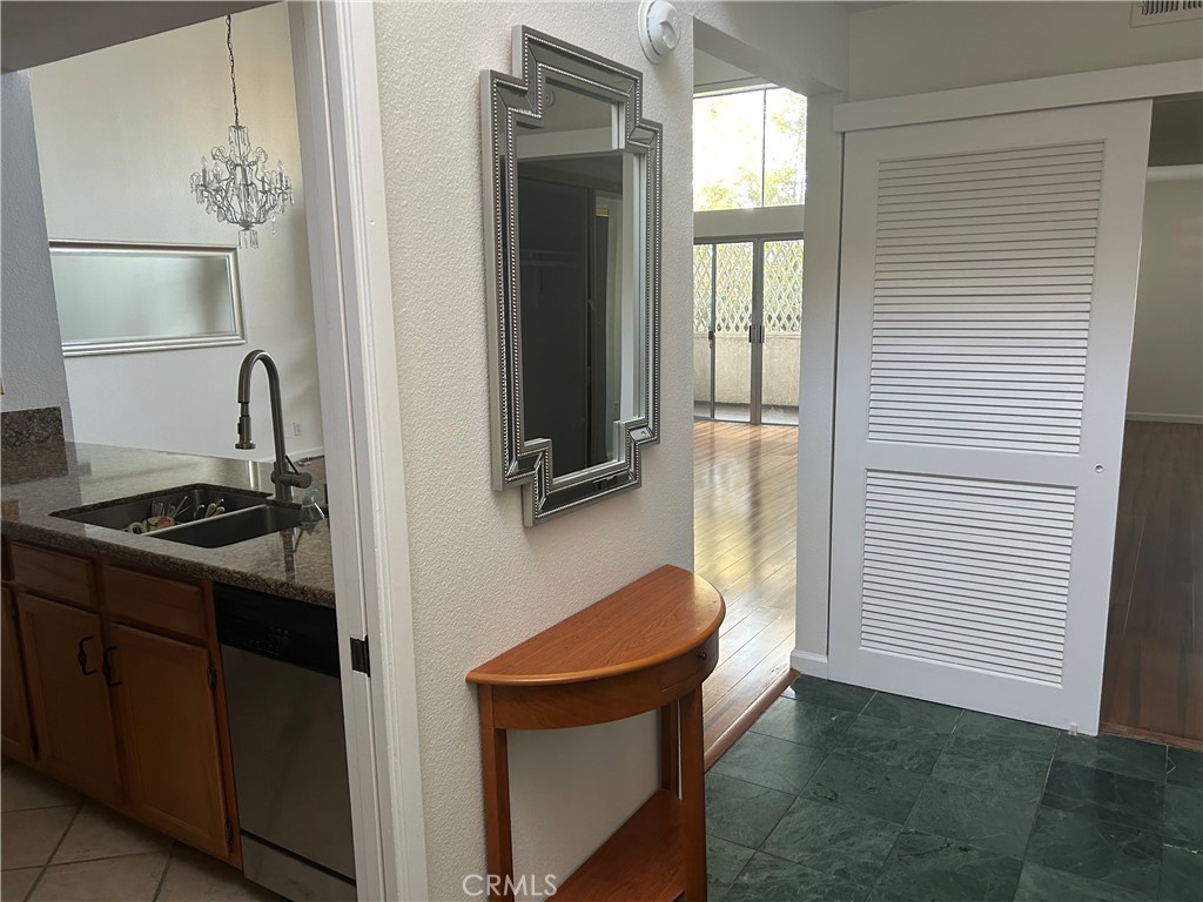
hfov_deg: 67.3
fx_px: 904
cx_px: 602
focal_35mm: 26
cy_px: 451
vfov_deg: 53.1
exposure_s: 1/60
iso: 160
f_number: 1.5
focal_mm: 5.7
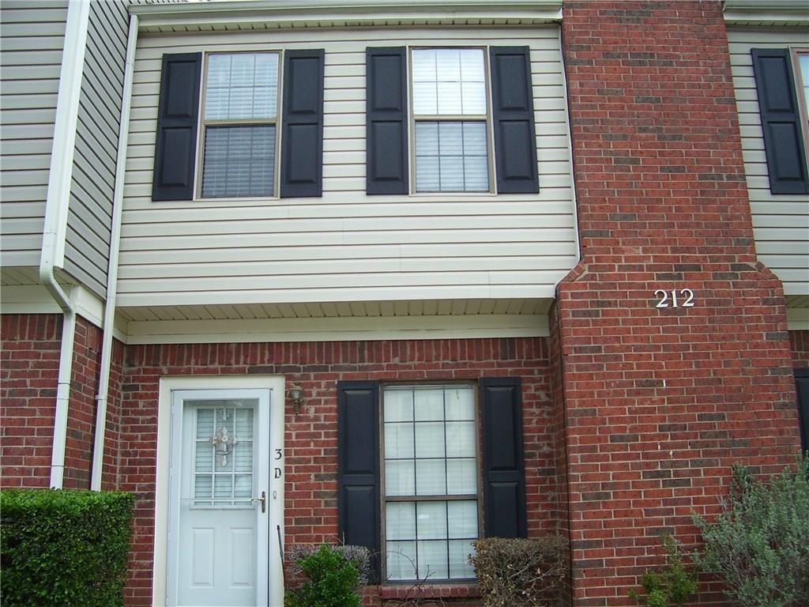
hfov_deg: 54.0
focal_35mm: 34
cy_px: 304
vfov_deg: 41.8
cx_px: 404
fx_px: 795
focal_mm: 5.6
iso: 80
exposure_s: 1/350
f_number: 2.7
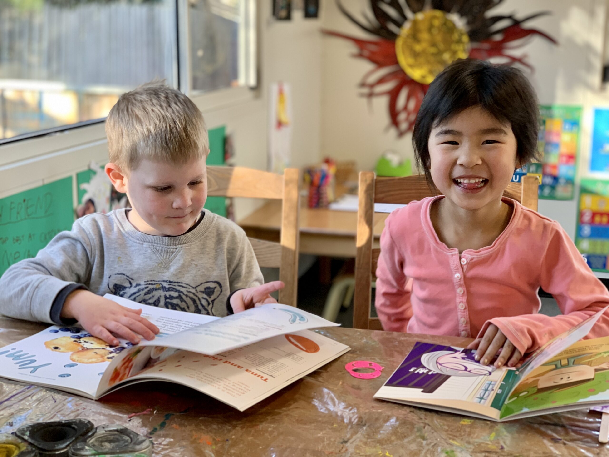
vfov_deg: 28.0
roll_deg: -0.7
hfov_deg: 36.8
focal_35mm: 52
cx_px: 304
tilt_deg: -11.3
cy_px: 228
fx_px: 915
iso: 100
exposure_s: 1/50
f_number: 2.4
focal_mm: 6
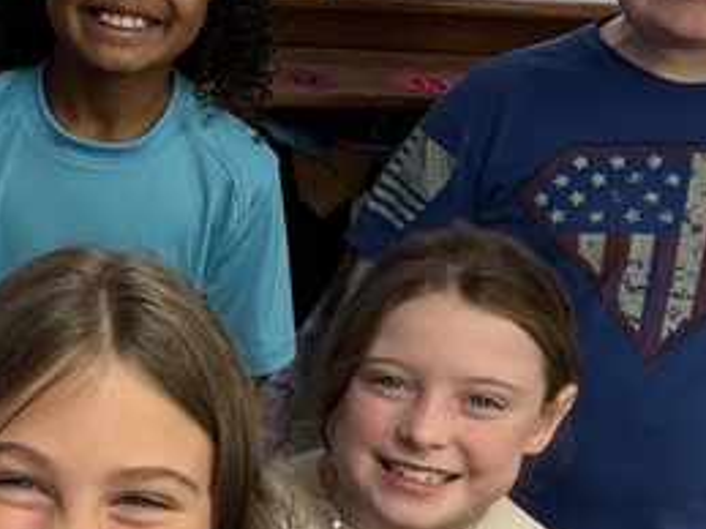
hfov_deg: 18.6
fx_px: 1855
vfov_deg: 16.2
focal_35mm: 91
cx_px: -403
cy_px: 354
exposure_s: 1/60
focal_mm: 2.69
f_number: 1.9
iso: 125
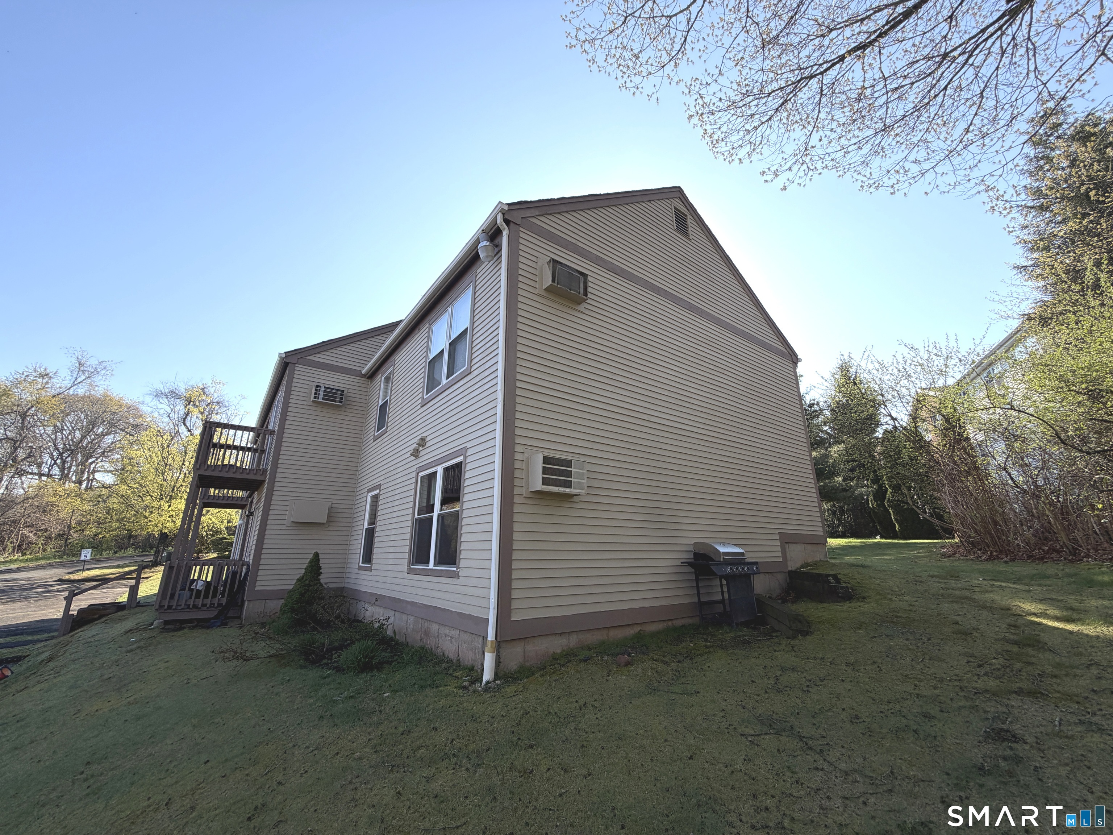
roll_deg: +0.7
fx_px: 450
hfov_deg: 102.1
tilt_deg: +17.8
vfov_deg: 85.7
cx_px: 556
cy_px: 418
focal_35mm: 14
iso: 25
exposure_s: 1/770
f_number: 2.2
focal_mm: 2.22
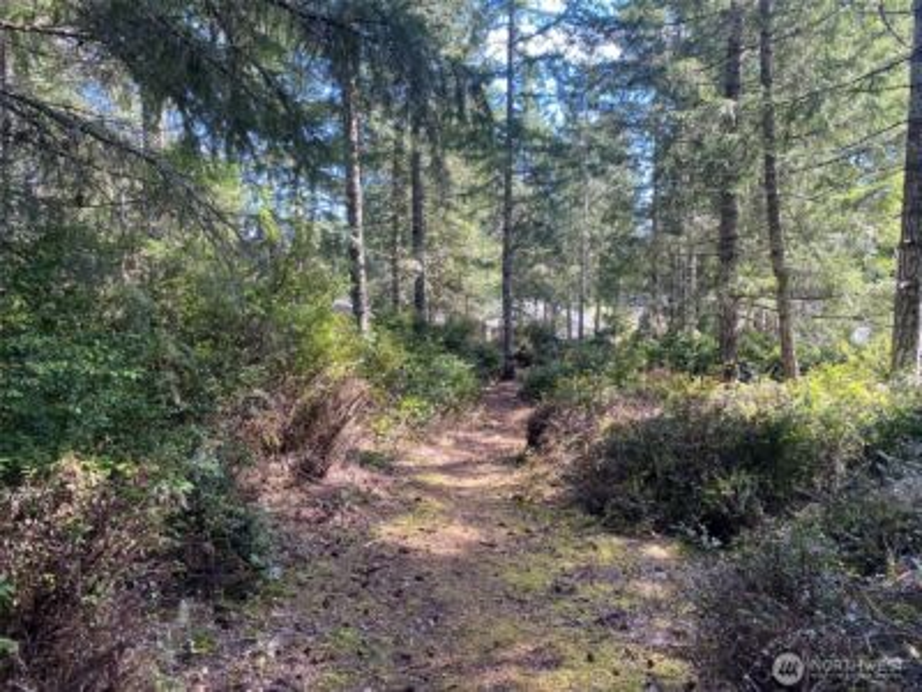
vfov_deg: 53.1
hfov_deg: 67.3
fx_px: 693
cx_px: 461
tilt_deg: -6.0
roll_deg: -1.4
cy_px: 346
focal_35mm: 26
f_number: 1.8
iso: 40
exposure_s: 1/122
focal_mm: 4.25
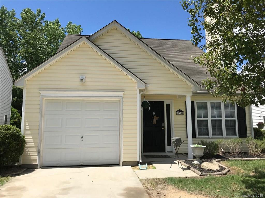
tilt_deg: +6.7
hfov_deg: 63.4
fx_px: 214
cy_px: 99
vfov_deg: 49.7
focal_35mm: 28
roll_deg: +0.4
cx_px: 132
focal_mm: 3.99
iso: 20
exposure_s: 1/2398
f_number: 1.8
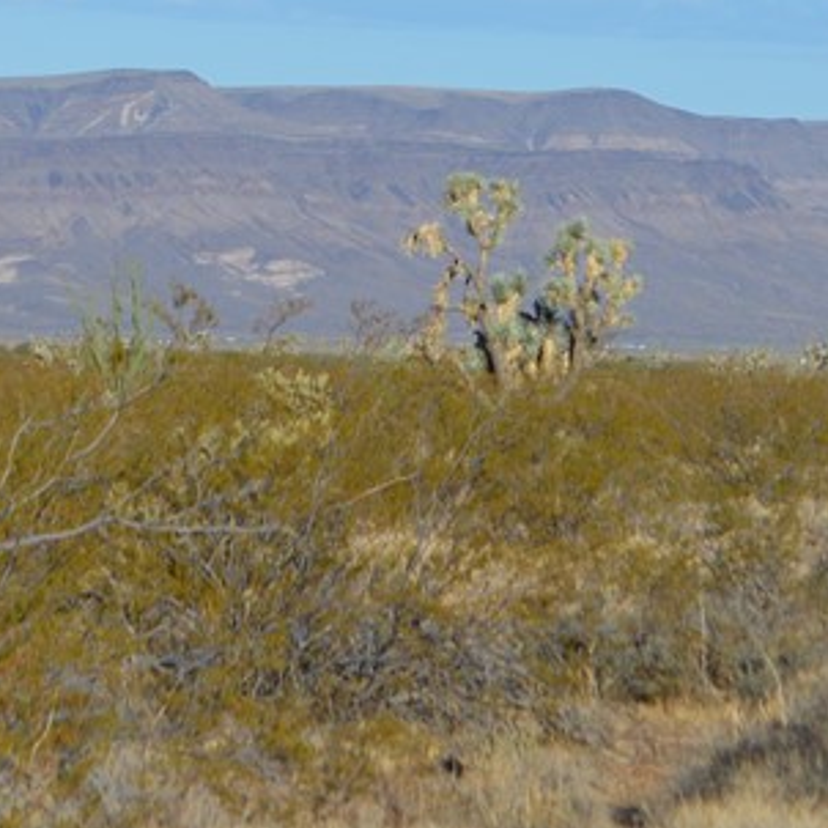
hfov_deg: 7.0
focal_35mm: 252
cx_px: 587
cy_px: 222
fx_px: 6807
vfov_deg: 7.0
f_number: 7.1
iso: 400
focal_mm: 55
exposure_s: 1/1600
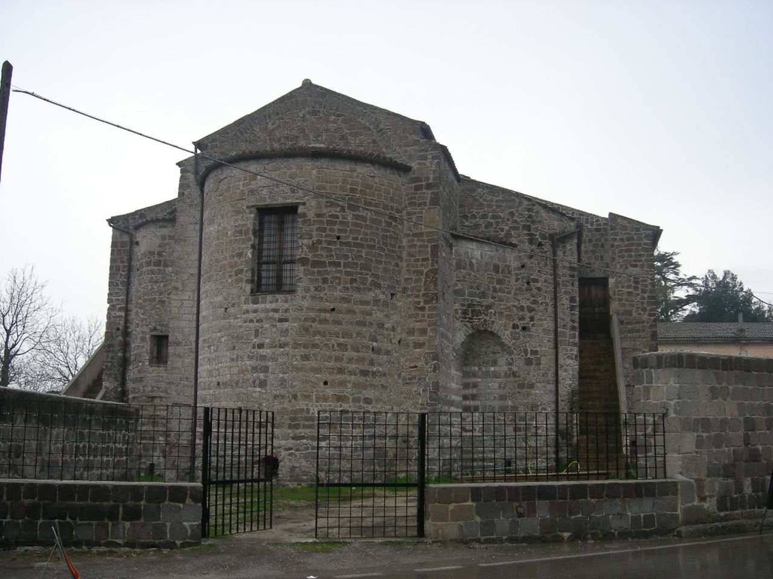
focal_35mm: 36
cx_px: 386
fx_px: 804
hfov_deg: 51.4
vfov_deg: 39.7
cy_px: 290
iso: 64
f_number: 3.4
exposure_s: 1/83
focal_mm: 7.5
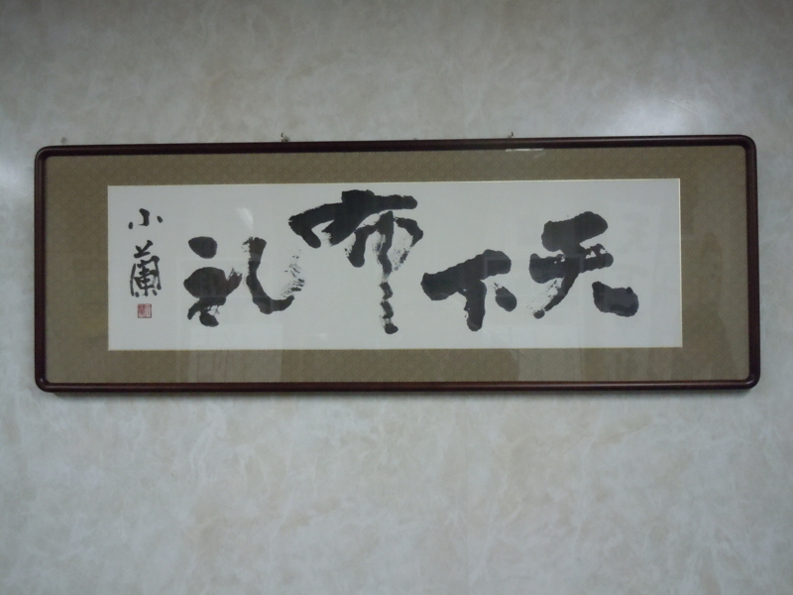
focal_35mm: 33
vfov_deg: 42.9
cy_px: 298
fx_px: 756
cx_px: 396
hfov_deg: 55.4
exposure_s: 1/100
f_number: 4
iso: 800
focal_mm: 5.9
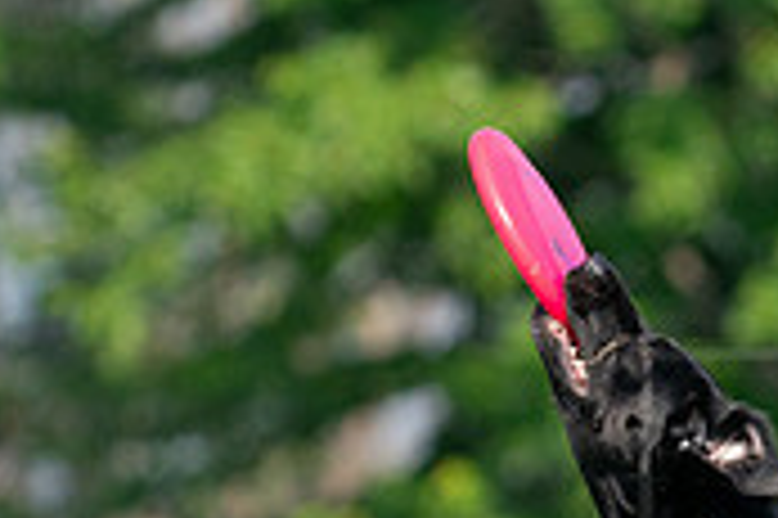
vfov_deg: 1.4
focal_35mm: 983
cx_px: 1070
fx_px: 21223
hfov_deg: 2.1
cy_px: 574
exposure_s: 1/4000
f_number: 6.3
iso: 1600
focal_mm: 293
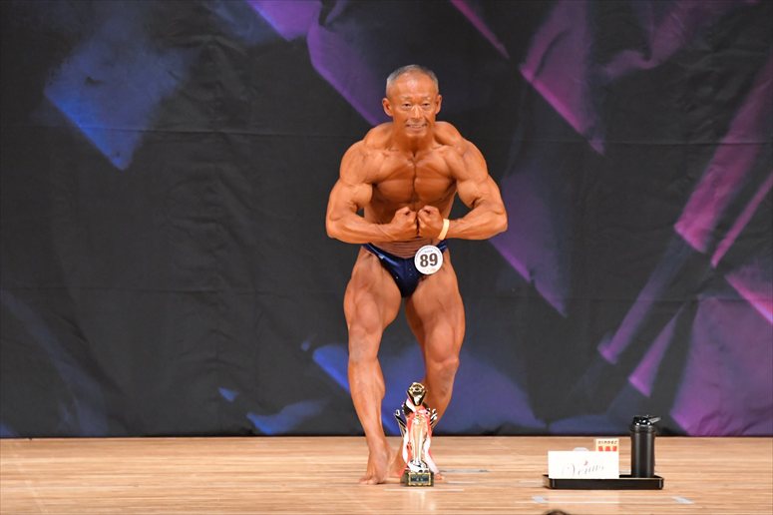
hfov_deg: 6.5
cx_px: 386
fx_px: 6761
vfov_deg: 4.4
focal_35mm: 315
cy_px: 258
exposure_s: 1/400
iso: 7200
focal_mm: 210
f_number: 5.6
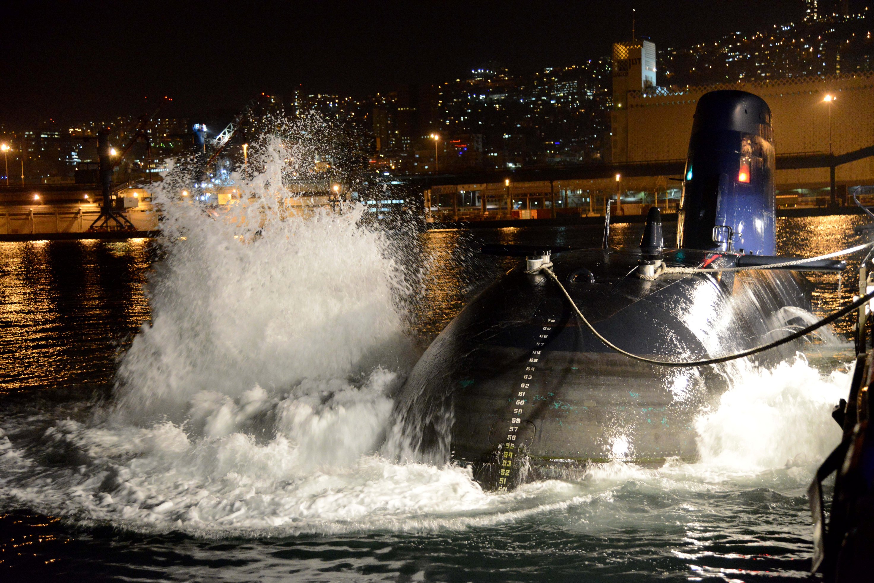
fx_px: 1506
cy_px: 292
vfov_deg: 21.9
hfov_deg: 32.4
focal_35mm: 62
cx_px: 437
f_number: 4
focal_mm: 62
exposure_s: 1/60
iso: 6400
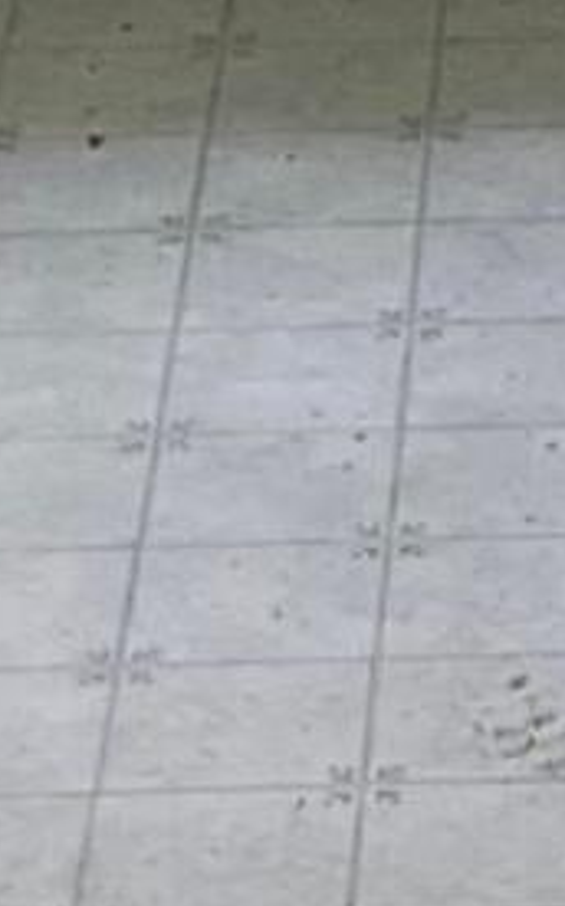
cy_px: -1579
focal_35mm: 321
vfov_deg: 6.1
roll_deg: -1.7
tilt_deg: -12.2
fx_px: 7925
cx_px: 1472
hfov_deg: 4.0
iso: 16
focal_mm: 3
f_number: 1.8
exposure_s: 1/122
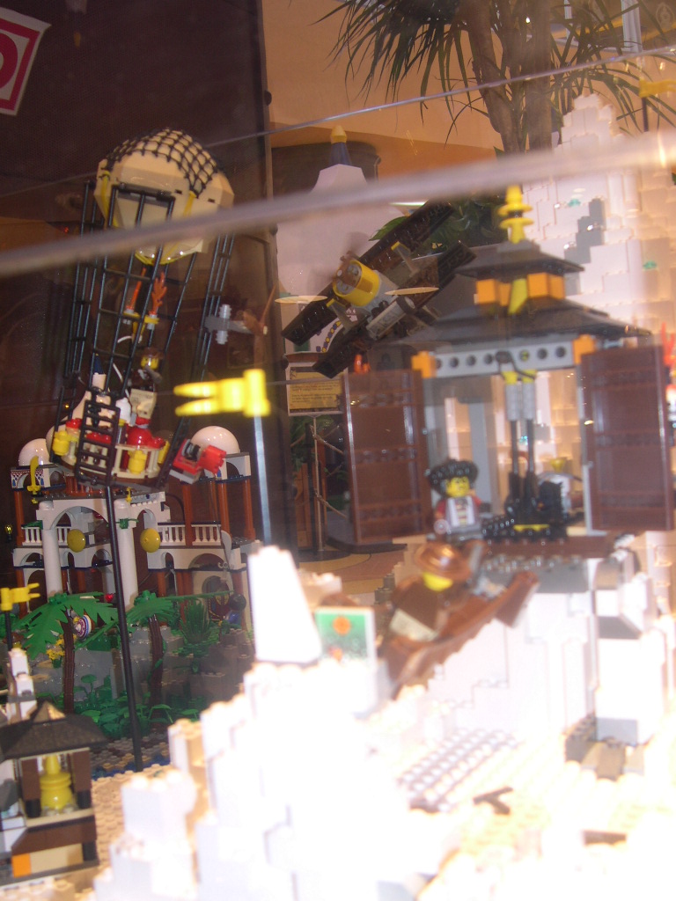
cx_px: 338
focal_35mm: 38
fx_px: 989
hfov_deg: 37.7
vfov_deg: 49.0
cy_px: 450
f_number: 2.8
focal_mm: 8
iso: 100
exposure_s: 1/30
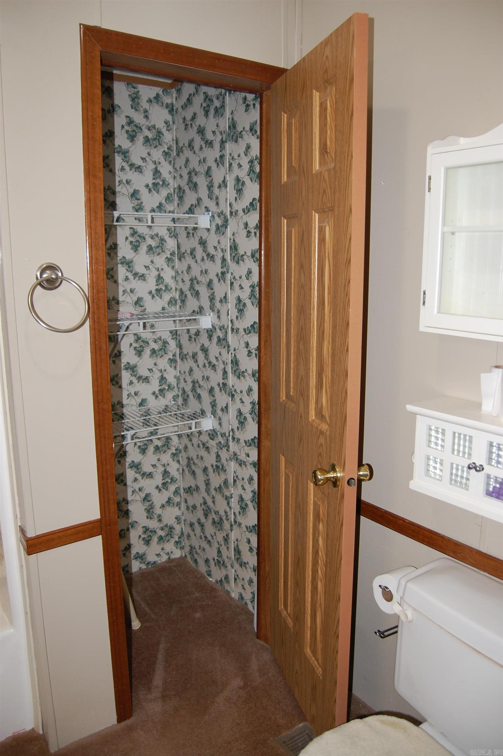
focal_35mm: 27
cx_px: 252
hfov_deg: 47.8
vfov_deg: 67.4
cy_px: 378
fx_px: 567
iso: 400
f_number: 3.5
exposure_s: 1/60
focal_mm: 18
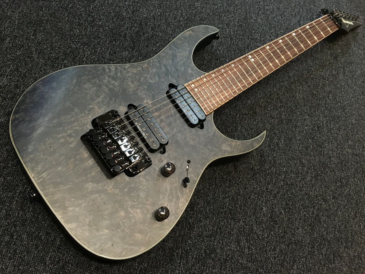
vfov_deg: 48.2
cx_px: 182
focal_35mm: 29
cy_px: 137
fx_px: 306
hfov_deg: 61.7
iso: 200
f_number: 2.2
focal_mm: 4.15
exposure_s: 1/20
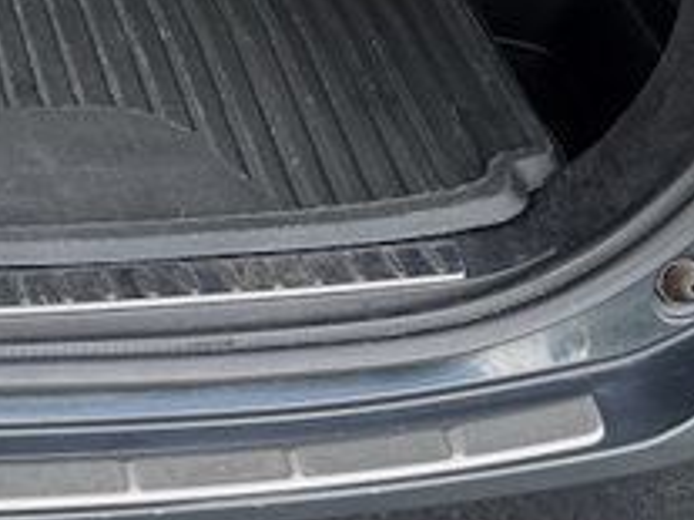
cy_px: -174
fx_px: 2384
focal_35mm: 119
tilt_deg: -29.3
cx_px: -446
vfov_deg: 12.0
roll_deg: +1.1
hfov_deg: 15.0
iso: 64
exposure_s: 1/132
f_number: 1.78
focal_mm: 6.76
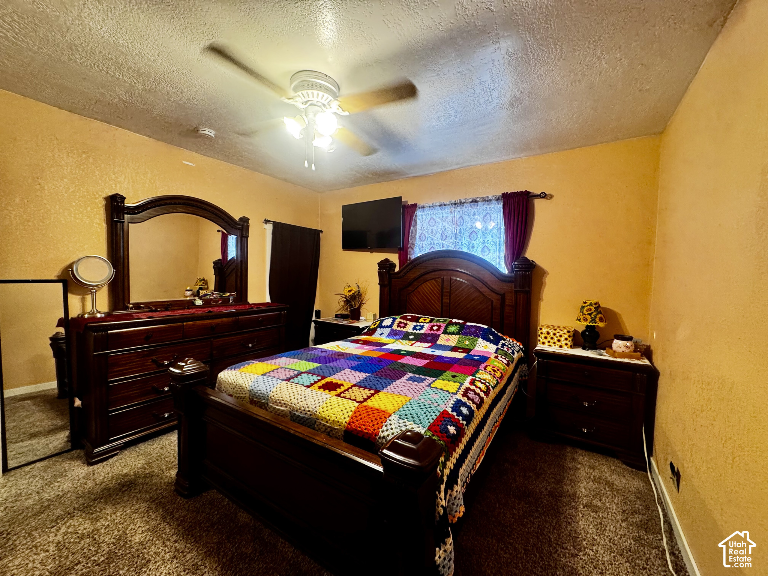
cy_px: 288
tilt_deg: -1.7
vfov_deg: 85.7
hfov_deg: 102.1
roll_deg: -2.5
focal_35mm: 14
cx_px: 384
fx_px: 311
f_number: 2.2
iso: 320
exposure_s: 1/60
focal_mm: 2.22
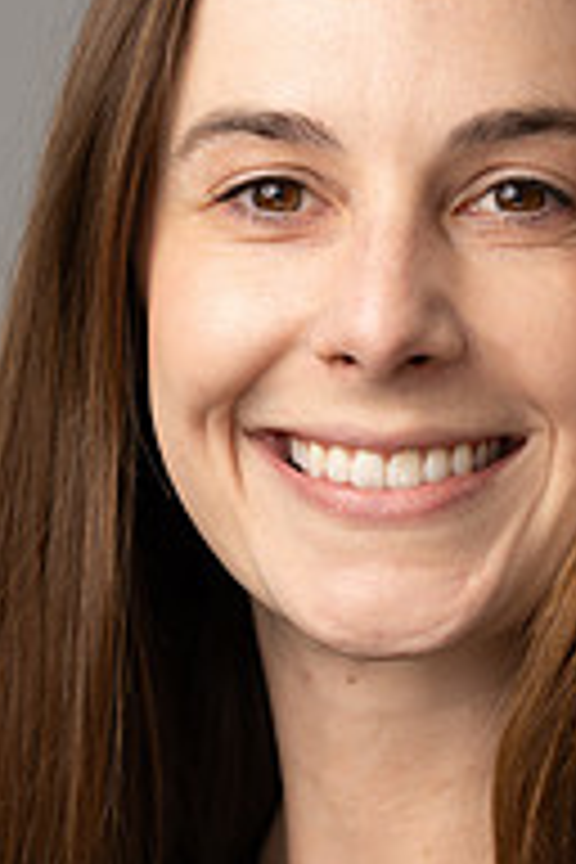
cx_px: 405
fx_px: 5904
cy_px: 554
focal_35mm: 246
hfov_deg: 5.6
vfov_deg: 8.4
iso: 125
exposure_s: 1/400
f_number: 4
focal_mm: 105
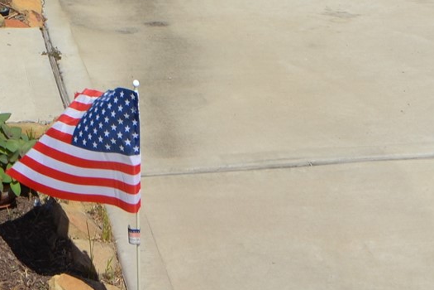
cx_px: 20
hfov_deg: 21.3
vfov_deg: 12.7
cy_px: -302
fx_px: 1122
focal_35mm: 93
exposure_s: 1/320
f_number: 9
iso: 100
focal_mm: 15
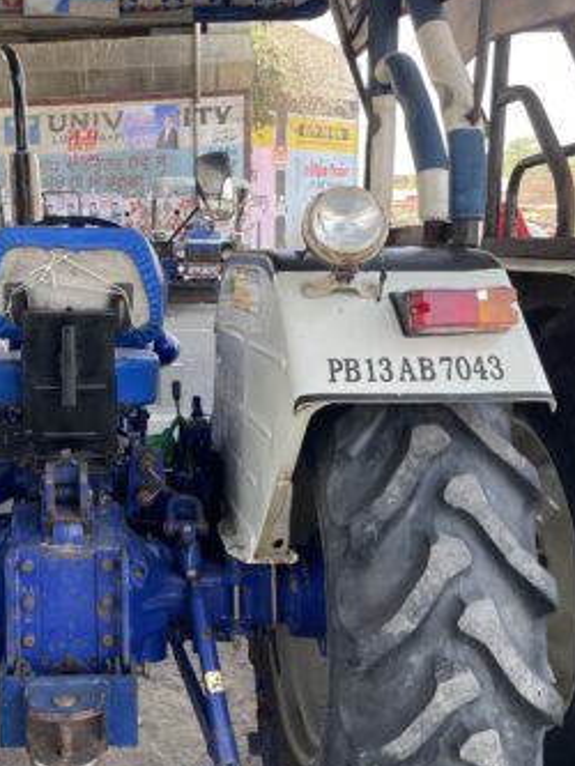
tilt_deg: -7.1
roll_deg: +1.0
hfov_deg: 30.9
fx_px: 996
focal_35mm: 45
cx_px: 71
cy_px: 366
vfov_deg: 42.1
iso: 32
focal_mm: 5.1
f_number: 1.6
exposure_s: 1/200
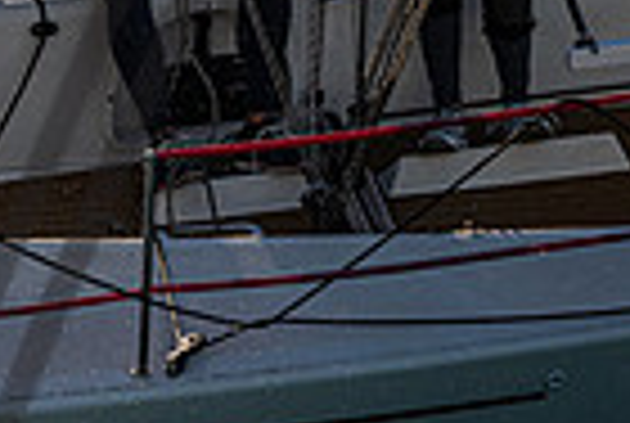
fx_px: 22886
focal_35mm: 1305
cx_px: -306
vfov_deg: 1.1
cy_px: -128
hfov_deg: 1.6
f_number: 5.6
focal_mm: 300
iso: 400
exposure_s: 1/4000
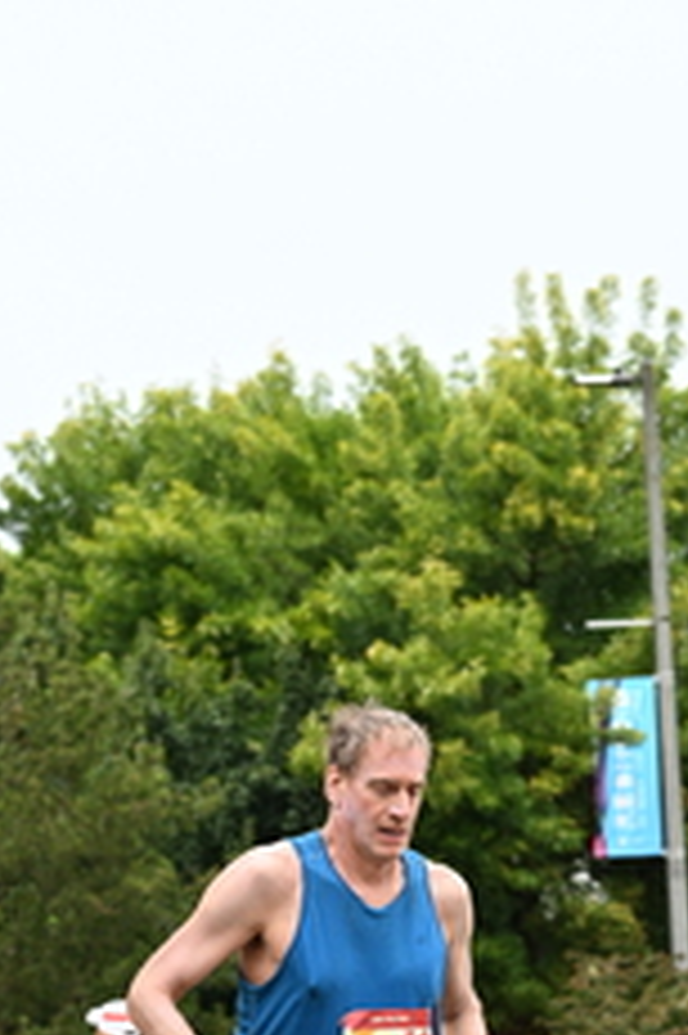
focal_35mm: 170
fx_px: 4880
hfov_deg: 8.1
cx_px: 254
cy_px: 963
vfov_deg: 12.0
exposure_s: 1/800
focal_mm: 71
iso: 1600
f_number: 4
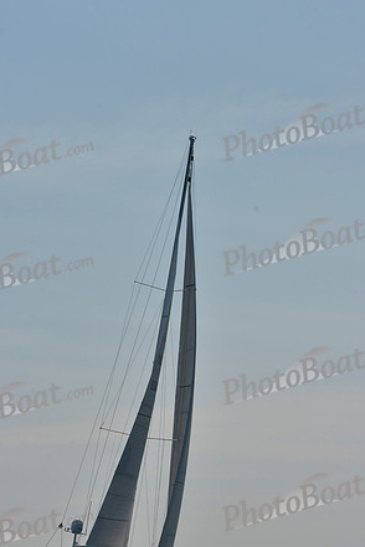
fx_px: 1399
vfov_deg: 22.1
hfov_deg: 14.9
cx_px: 158
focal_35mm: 92
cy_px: 326
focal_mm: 70
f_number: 13
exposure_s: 1/800
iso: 400
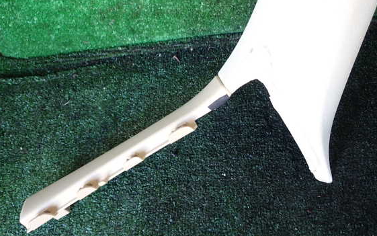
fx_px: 349
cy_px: 106
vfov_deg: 37.3
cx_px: 196
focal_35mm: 34
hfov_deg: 56.7
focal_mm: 5.4
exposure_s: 1/30
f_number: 2.3
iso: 200
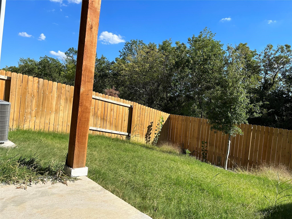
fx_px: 219
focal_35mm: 26
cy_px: 110
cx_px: 146
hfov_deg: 67.3
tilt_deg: -0.8
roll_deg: -5.6
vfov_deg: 53.1
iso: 50
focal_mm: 5.7
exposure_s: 1/3704
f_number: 1.5
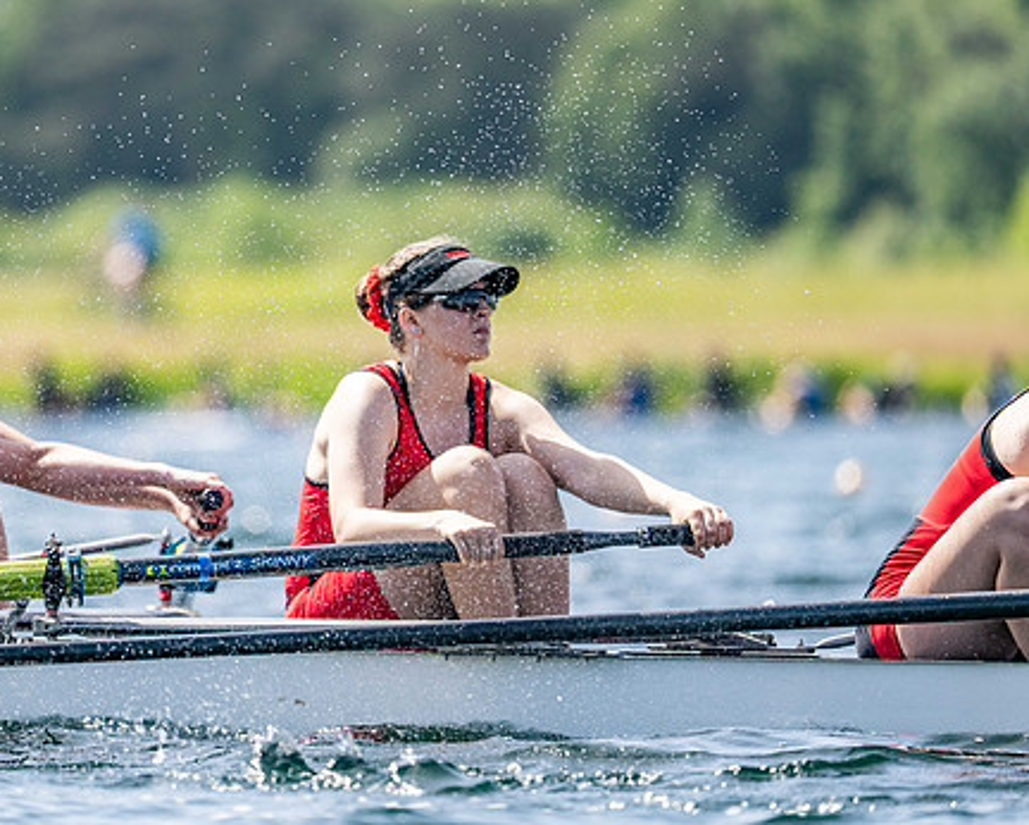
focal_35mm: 504
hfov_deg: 3.8
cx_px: 429
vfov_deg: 3.1
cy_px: 438
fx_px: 15356
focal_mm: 400
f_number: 4.5
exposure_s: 1/2500
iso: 320
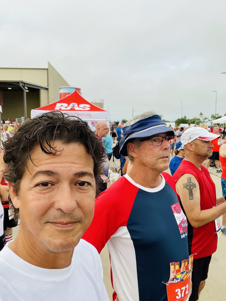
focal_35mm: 30
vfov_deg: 60.0
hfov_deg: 46.8
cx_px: 113
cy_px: 150
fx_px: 261
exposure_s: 1/121
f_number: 2.2
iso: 80
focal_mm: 2.71
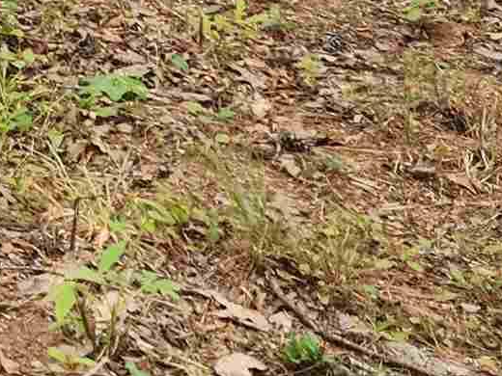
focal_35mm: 136
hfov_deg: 11.8
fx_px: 1972
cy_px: -147
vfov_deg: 10.6
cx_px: -709
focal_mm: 6.4
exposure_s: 1/246
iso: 12
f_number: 1.8
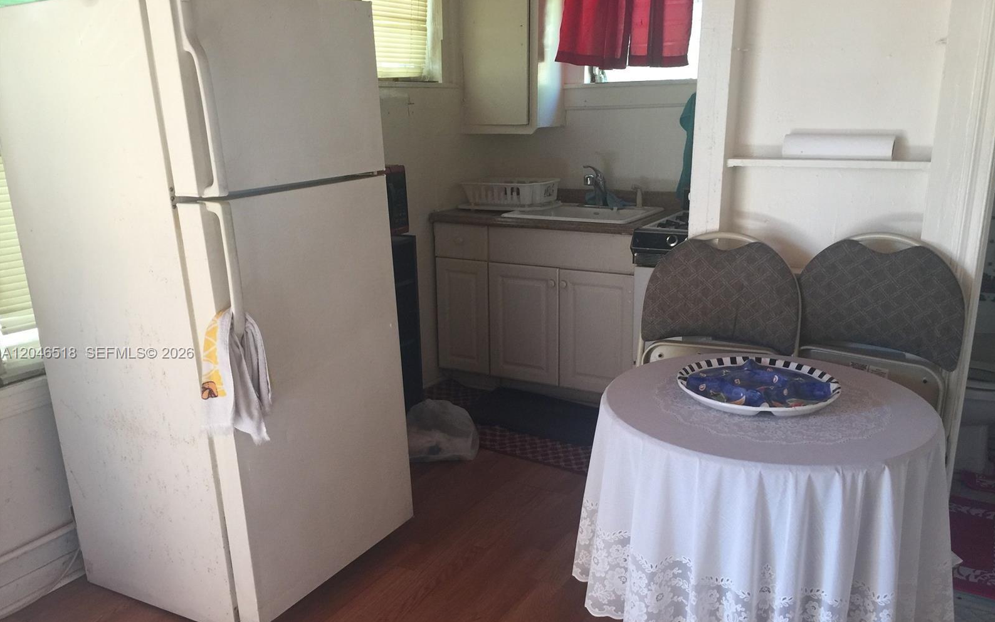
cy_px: 354
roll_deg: +0.2
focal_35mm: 31
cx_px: 500
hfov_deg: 61.2
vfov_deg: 40.5
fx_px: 841
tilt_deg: -16.8
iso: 50
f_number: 2.2
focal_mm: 4.15
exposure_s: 1/30
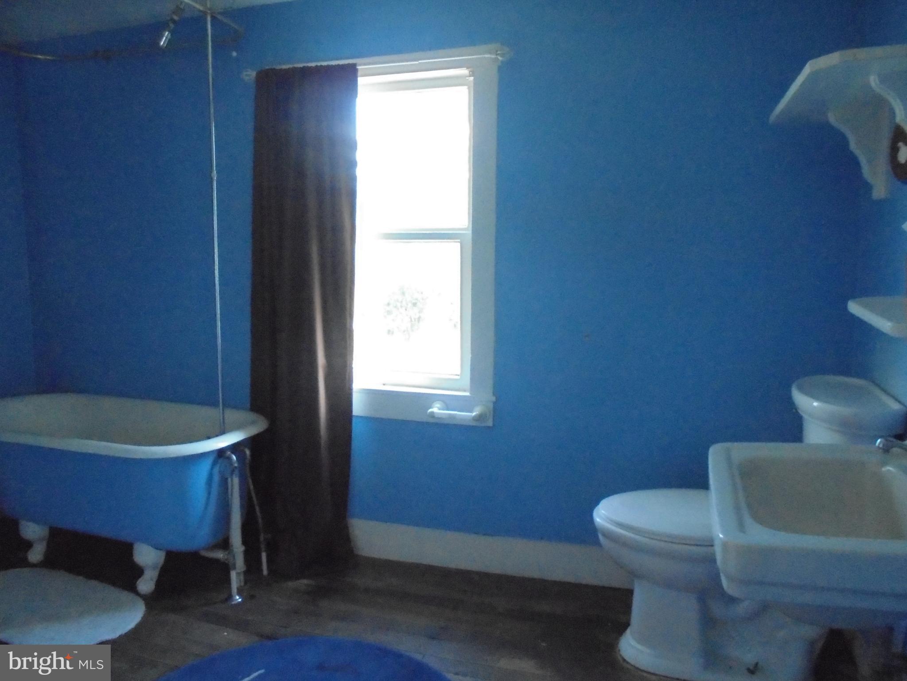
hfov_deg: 67.3
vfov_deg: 53.1
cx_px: 454
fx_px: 681
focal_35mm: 26
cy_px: 340
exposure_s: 1/100
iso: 800
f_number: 3.5
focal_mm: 4.6
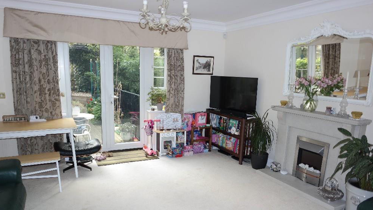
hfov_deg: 71.9
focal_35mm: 26
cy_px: 128
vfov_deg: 44.1
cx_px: 185
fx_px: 257
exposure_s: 1/60
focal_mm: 16
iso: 200
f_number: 2.4
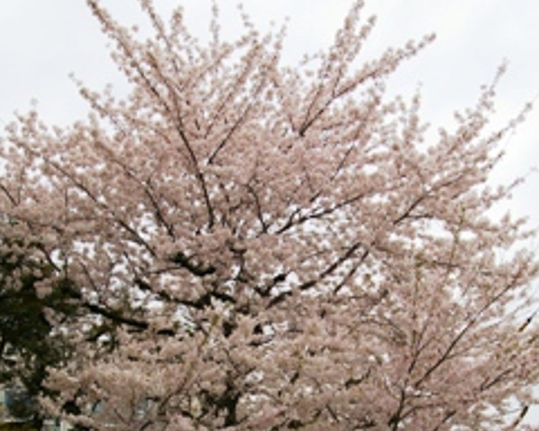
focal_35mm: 73
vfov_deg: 20.6
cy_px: 391
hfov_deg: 26.1
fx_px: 1161
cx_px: 274
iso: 200
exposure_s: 1/250
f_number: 8
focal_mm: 31
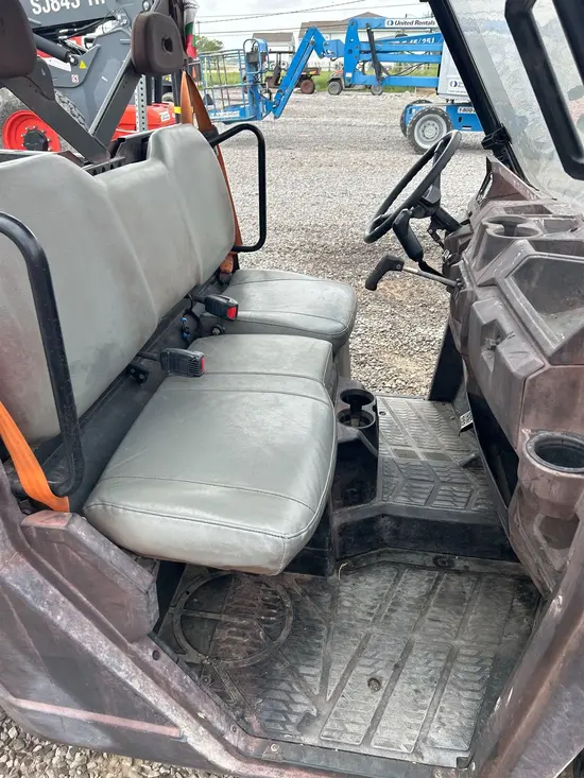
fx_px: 585
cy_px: 389
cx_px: 292
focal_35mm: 26
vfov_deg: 67.3
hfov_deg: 53.1
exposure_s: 1/833
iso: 50
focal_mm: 5.7
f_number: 1.5
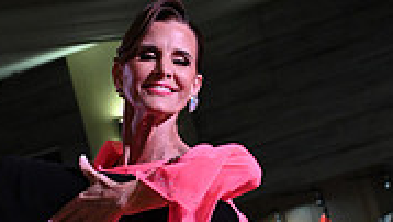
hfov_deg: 9.3
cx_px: 146
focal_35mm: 231
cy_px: 391
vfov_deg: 5.2
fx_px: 2409
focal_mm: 68
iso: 5000
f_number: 7.1
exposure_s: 1/320
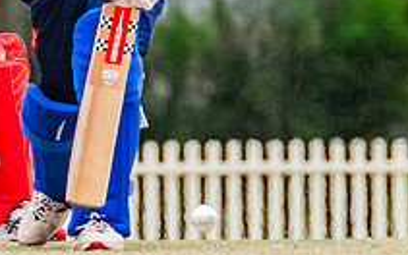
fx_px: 32577
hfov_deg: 0.7
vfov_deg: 0.4
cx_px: 137
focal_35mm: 2929
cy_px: -37
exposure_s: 1/1250
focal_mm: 600
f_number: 10
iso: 800
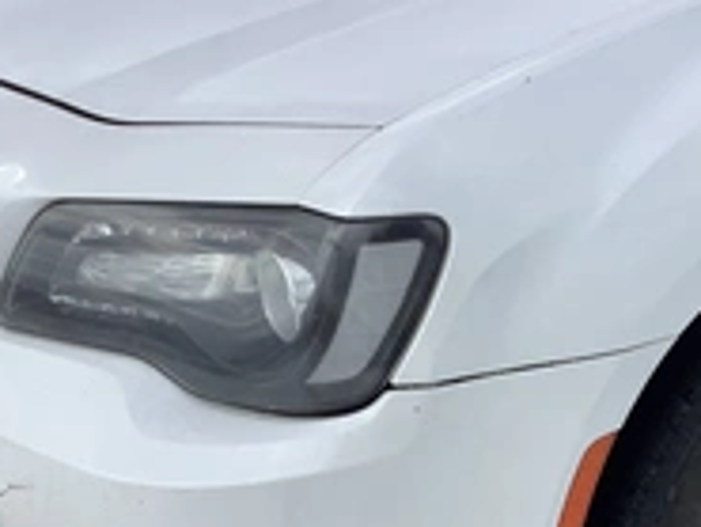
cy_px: 417
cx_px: 519
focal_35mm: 67
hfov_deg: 28.6
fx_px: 1358
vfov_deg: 21.7
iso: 25
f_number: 2.4
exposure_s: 1/2092
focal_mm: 3.3
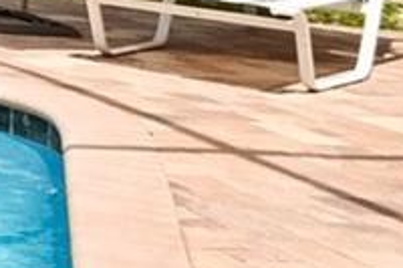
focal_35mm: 120
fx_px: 1342
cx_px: -1153
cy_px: -310
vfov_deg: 10.3
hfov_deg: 8.6
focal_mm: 10
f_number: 14
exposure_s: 1/800
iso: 1000
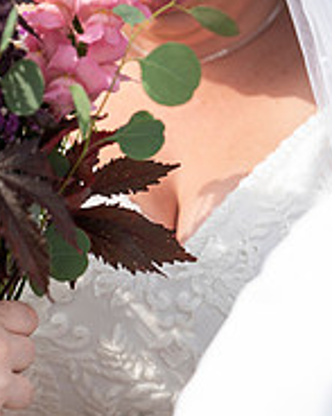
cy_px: 450
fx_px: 4093
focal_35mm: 333
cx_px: 54
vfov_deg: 5.8
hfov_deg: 4.6
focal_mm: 145
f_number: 3.5
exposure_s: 1/500
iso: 125
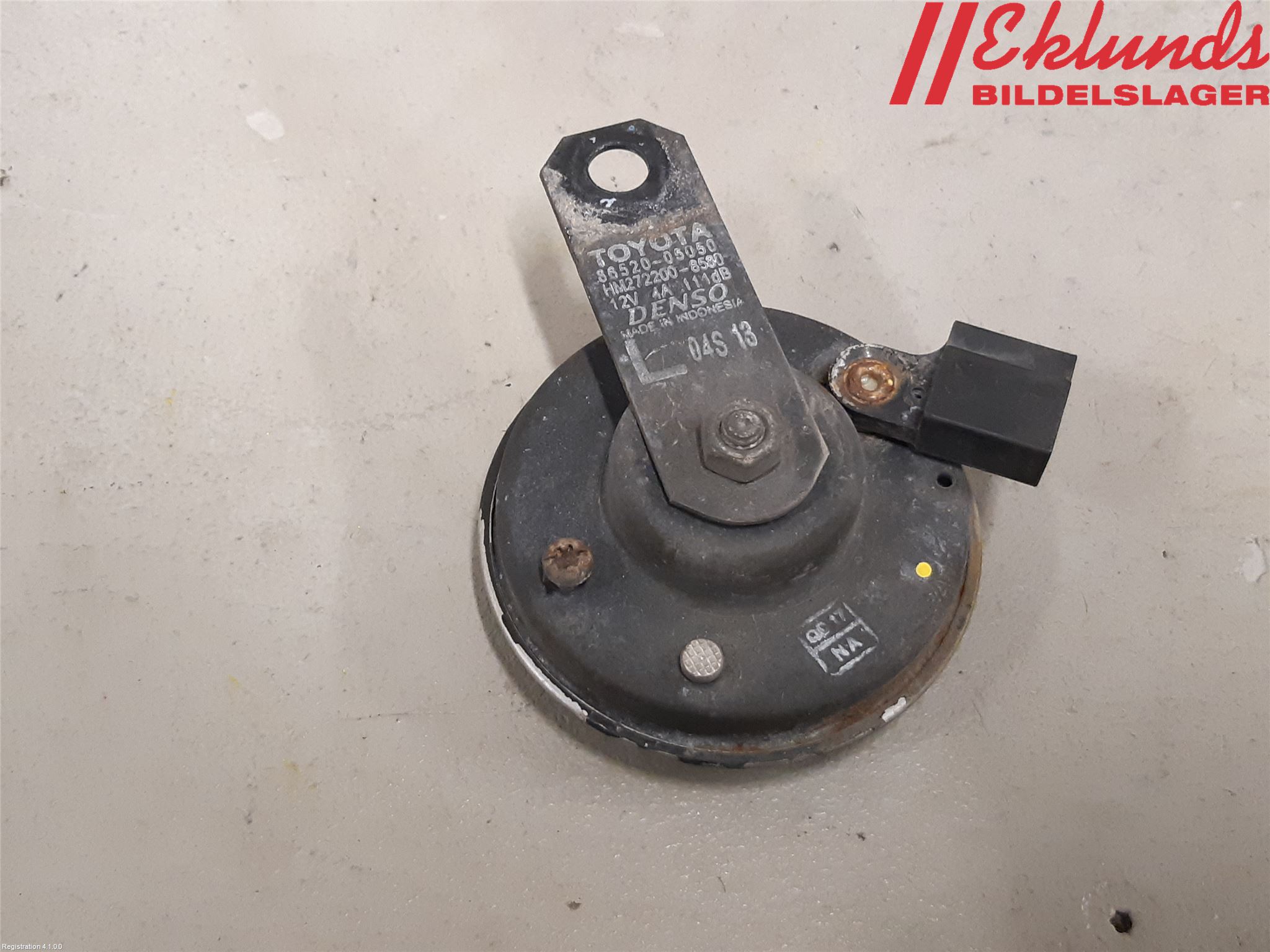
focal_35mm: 26
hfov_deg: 67.3
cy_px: 476
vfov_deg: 53.1
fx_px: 954
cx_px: 635
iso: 250
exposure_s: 1/50
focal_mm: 3.93
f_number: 1.7
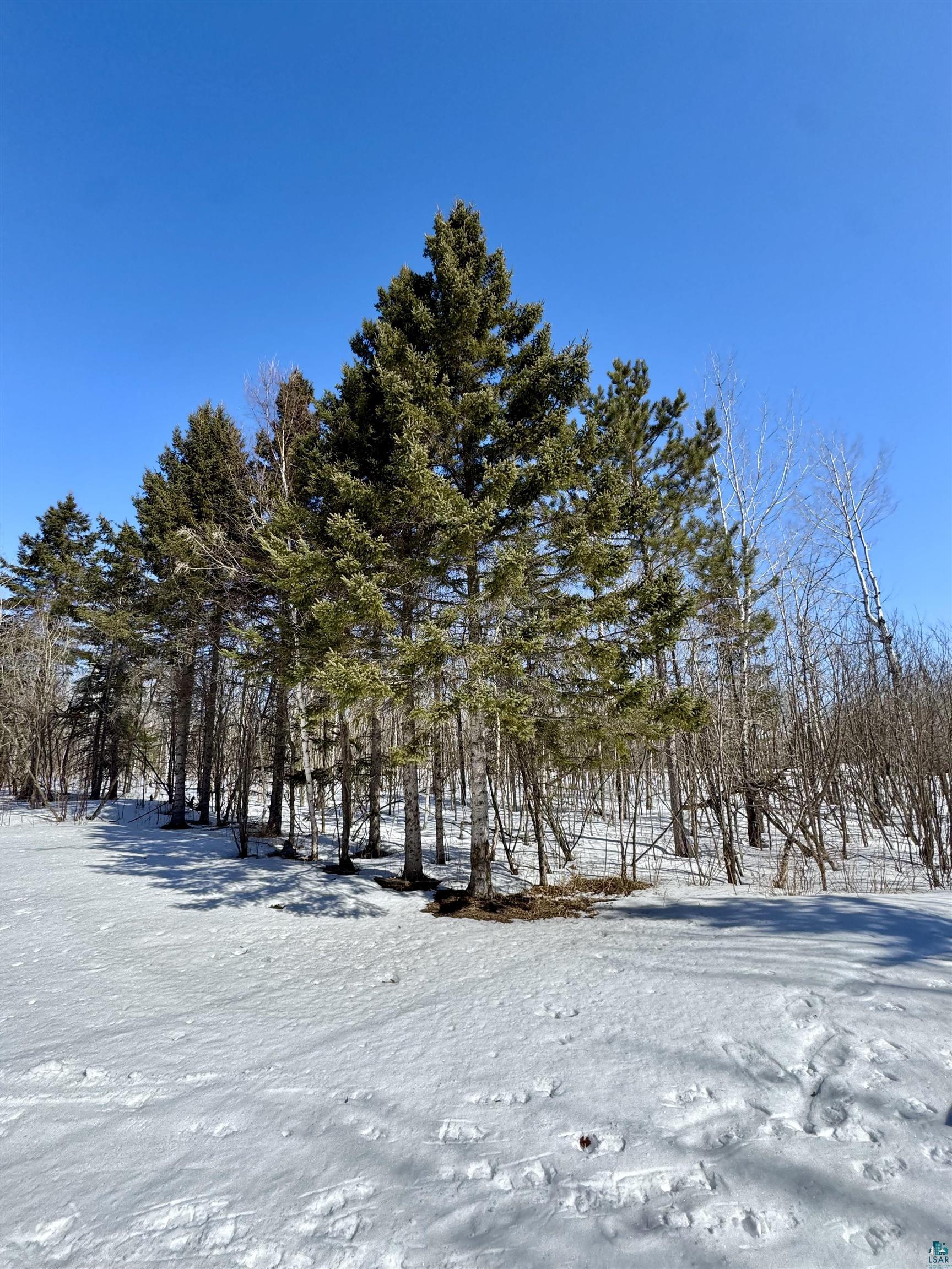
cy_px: 634
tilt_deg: +17.2
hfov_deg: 85.7
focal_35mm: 14
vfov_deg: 102.1
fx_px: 513
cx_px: 476
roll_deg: +4.4
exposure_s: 1/1600
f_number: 2.2
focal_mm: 2.22
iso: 50
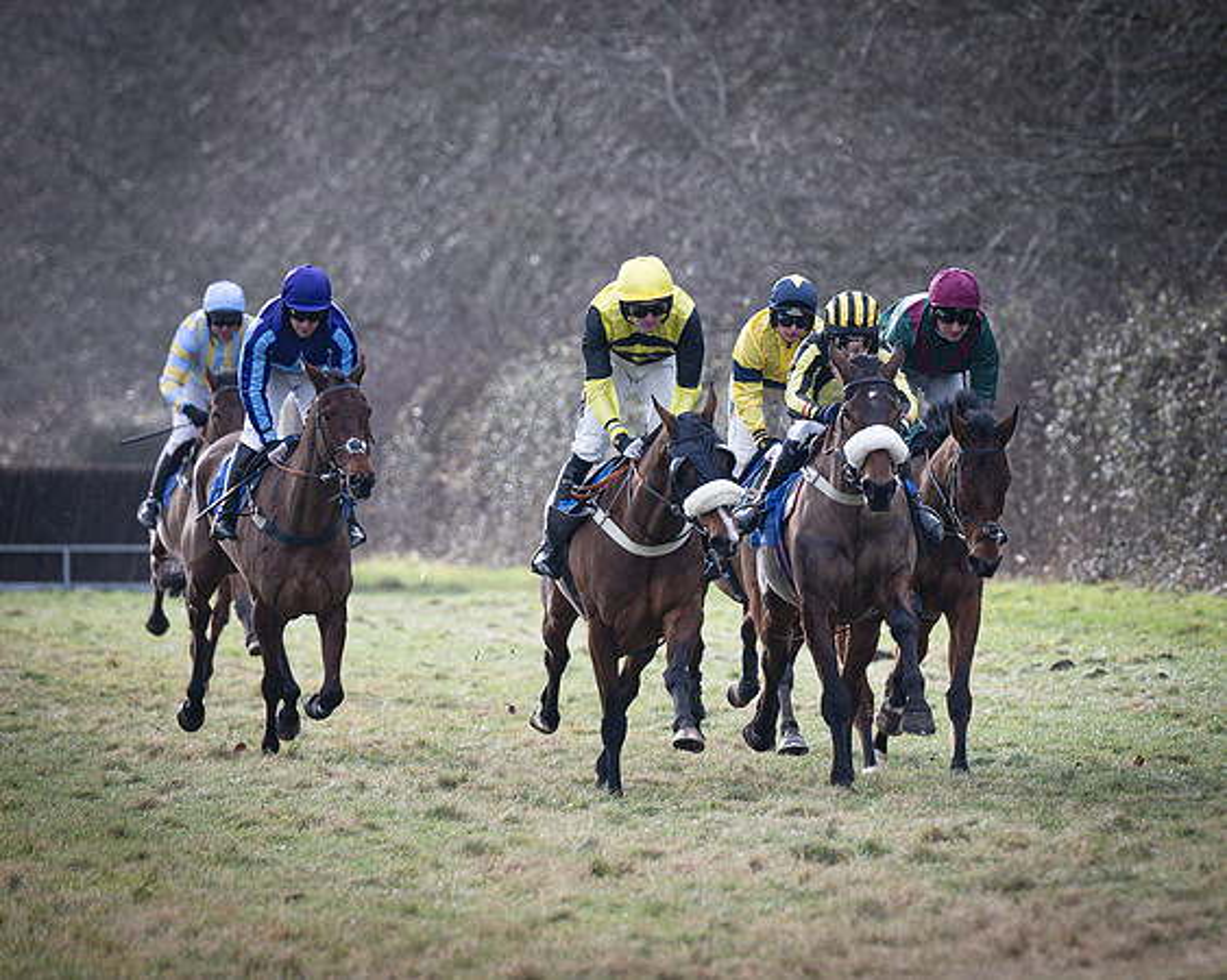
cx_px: 877
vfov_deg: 3.4
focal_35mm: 449
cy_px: 536
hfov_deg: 4.3
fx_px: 16284
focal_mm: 175
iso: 400
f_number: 2.8
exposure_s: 1/1600
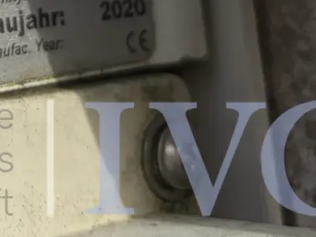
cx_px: -78
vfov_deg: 10.9
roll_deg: +3.6
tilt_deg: +12.0
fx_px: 1132
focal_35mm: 124
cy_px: -235
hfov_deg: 15.3
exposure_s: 1/4608
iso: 50
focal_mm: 5.96
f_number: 1.6
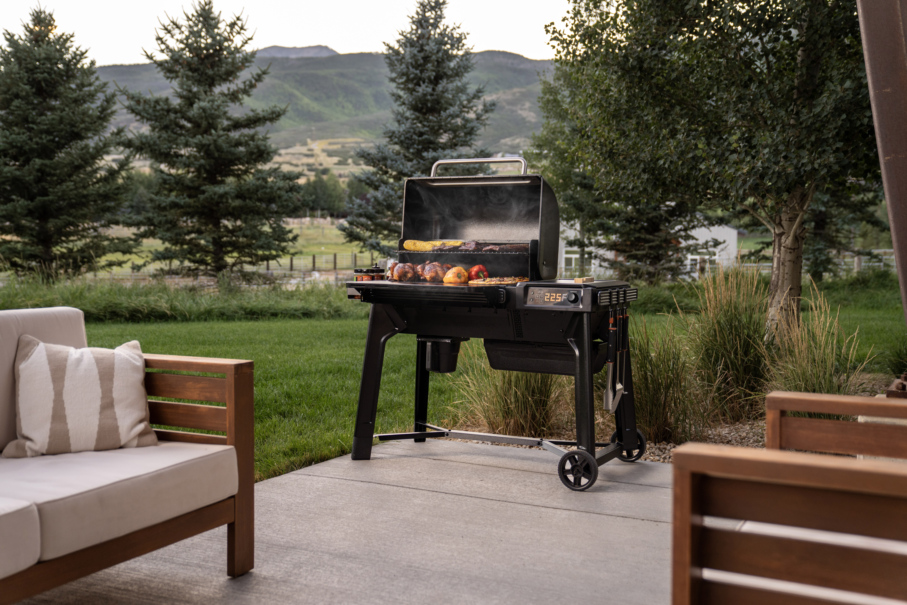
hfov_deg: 48.5
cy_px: 302
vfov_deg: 33.4
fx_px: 1008
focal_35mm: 40
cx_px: 454
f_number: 2.8
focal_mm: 40
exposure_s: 1/160
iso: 640
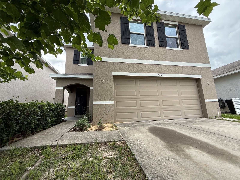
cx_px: 120
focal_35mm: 14
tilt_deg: +13.7
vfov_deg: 85.7
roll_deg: +1.6
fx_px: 97
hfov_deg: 102.1
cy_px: 90
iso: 50
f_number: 2.2
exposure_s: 1/319
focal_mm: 2.22
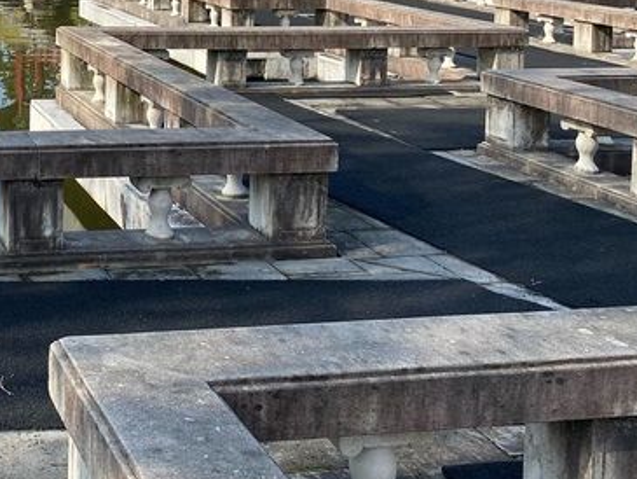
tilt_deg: -2.9
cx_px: -1
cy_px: -36
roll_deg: -1.1
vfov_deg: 23.8
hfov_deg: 30.8
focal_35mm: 58
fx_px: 1068
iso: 32
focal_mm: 4.25
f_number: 1.8
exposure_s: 1/2141
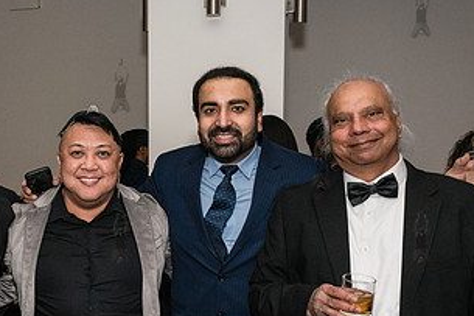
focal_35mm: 54
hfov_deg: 35.5
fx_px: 711
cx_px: 84
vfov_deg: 24.9
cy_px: 209
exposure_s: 1/160
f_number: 4.5
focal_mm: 24
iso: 5000
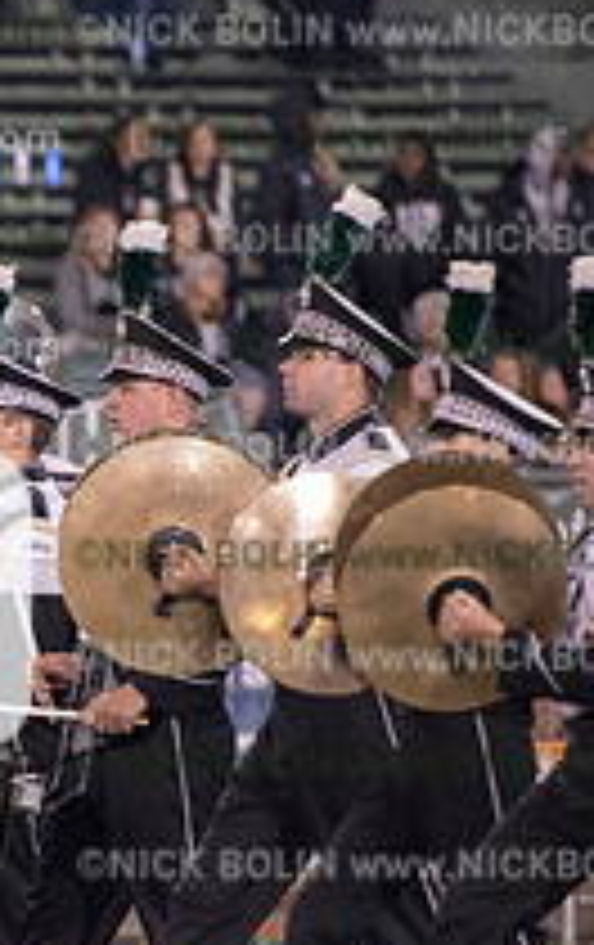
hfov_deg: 2.3
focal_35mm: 562
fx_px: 14497
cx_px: -288
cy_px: 659
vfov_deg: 3.7
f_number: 3.2
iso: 5000
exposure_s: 1/1250
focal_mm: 200
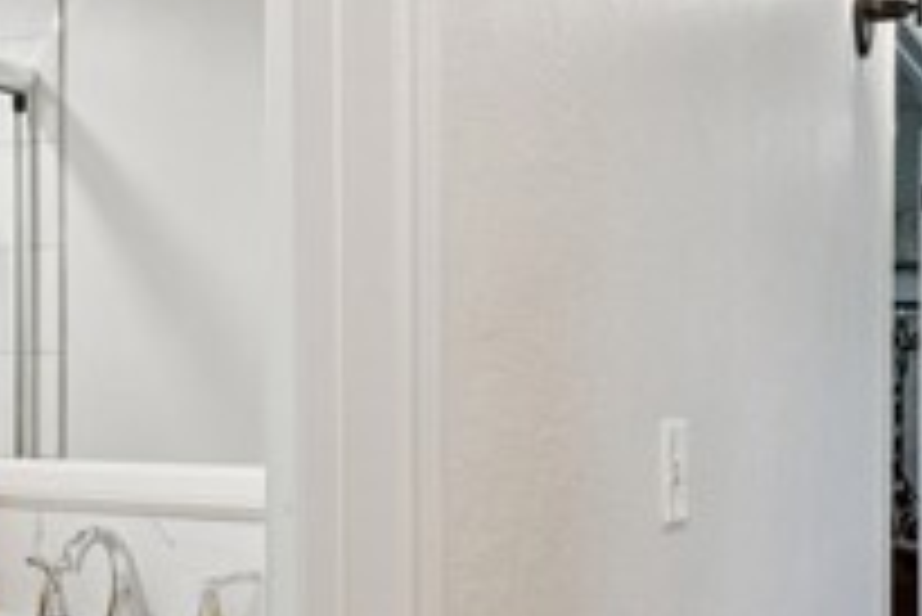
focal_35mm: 55
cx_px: 535
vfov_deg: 24.5
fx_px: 1414
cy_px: 400
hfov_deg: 36.0
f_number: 13
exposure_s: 1/1.25
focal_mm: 17.7
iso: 100
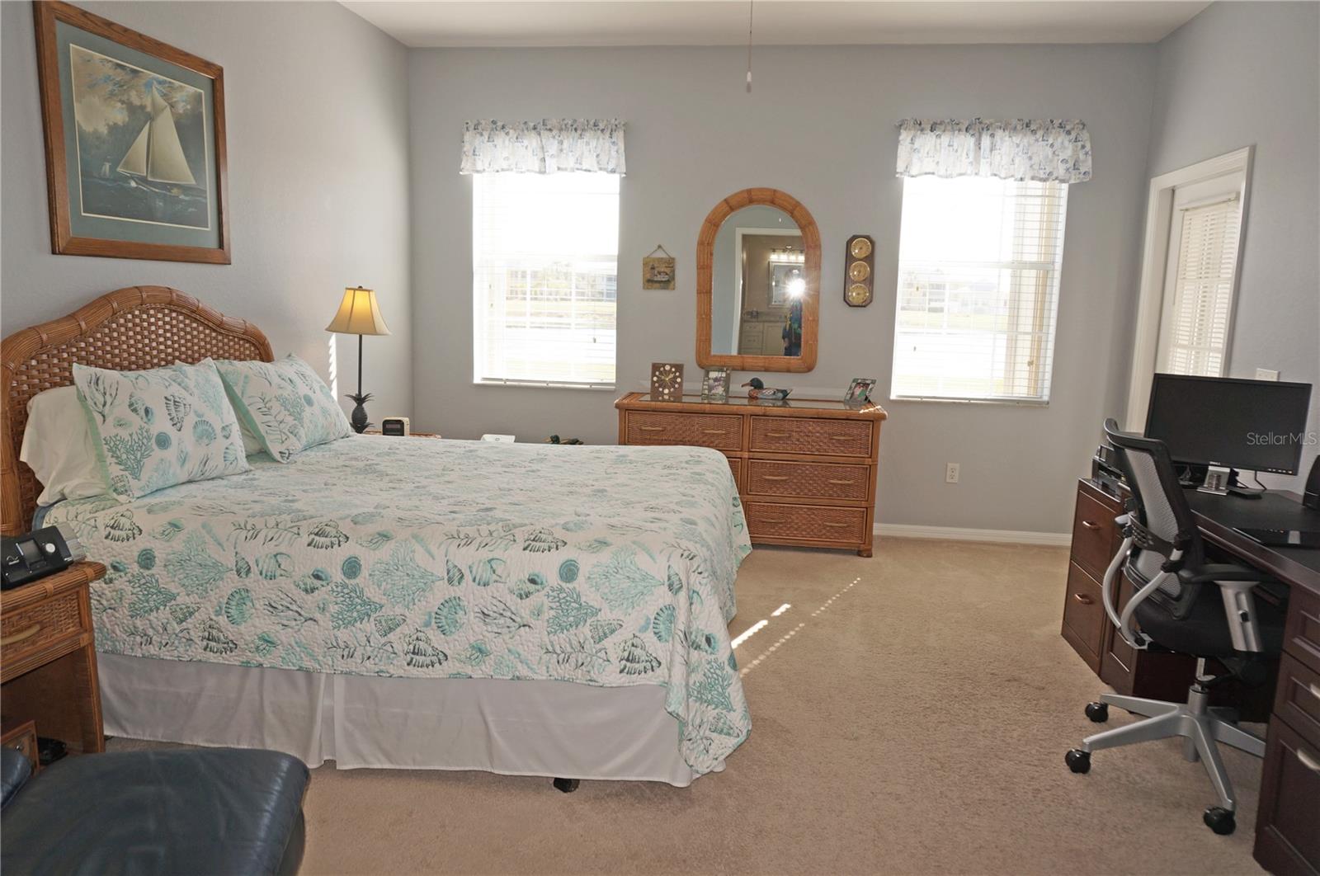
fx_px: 879
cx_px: 660
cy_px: 438
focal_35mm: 24
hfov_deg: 73.8
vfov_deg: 53.0
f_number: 4.5
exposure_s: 1/100
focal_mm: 16
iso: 100
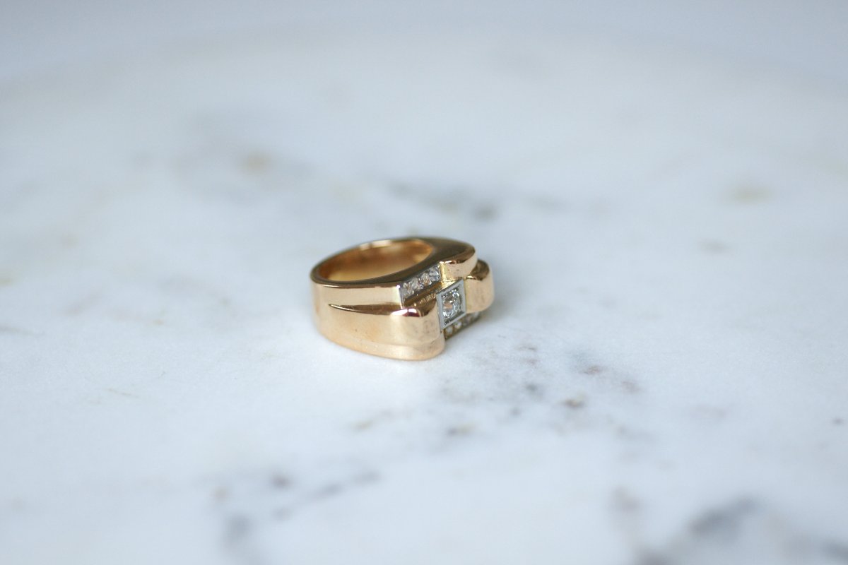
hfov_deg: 19.5
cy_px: 282
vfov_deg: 13.0
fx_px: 2473
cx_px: 424
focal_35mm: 105
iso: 400
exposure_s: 1/125
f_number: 2.8
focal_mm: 70
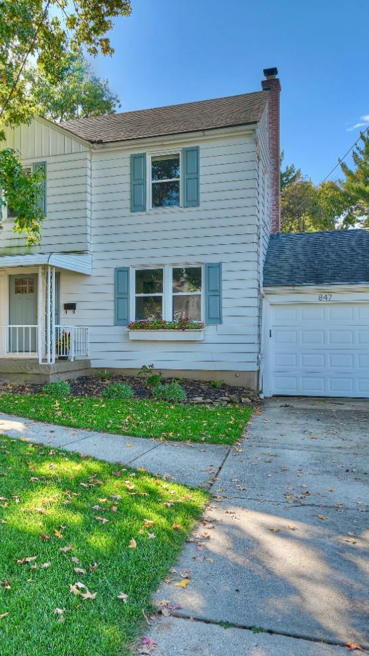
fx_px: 556
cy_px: 328
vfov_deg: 61.0
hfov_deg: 36.0
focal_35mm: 32
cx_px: 104
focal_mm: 20
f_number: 10
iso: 100
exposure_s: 1/20
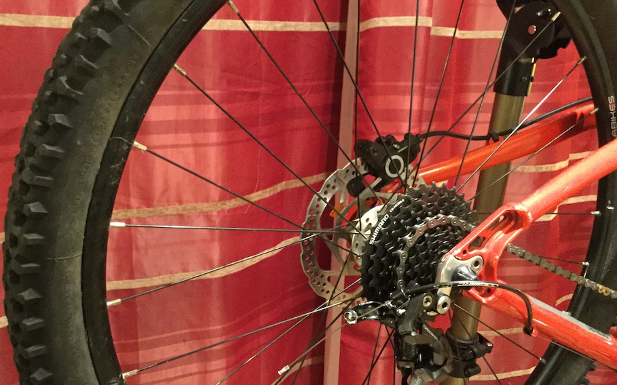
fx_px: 622
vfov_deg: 34.3
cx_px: 302
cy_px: 236
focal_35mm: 37
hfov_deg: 52.7
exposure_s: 1/17
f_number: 2.4
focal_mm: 3.3
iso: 640
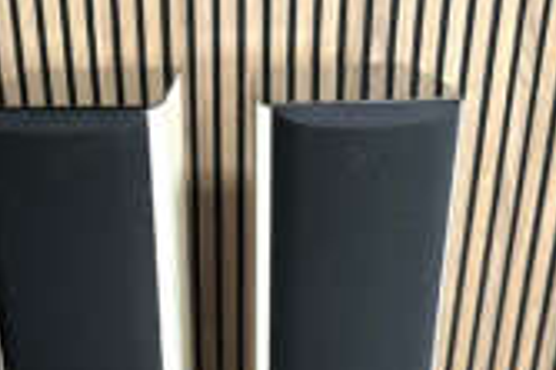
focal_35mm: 56
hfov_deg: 35.5
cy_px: 435
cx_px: 218
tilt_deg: -29.2
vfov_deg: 22.4
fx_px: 864
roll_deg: +1.1
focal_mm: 6.86
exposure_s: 1/29
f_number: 1.78
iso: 1000
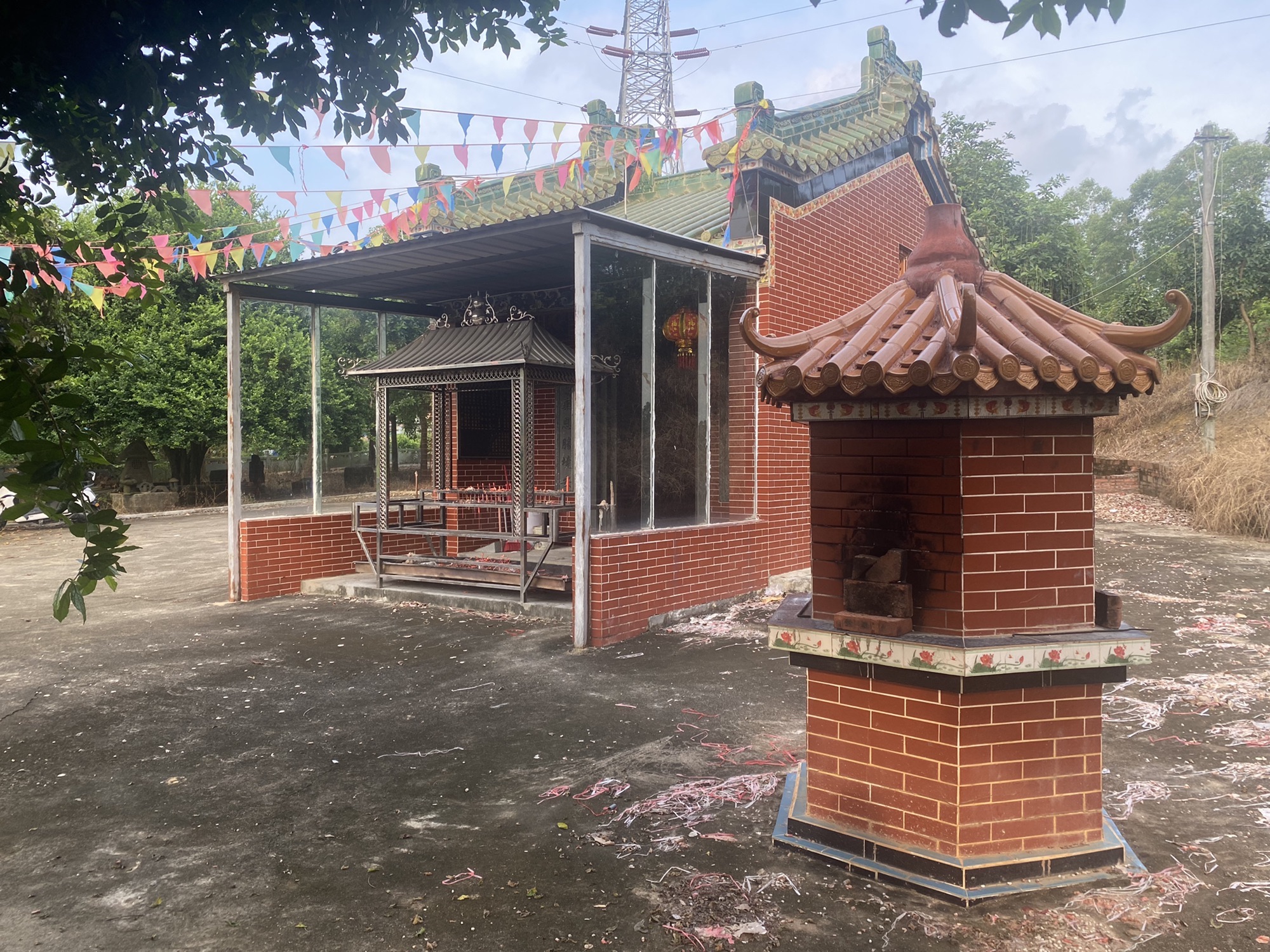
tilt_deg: +0.2
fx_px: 954
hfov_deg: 67.3
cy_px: 476
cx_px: 635
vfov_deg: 53.1
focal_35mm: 26
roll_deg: -0.9
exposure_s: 1/138
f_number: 1.8
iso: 32
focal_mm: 4.25
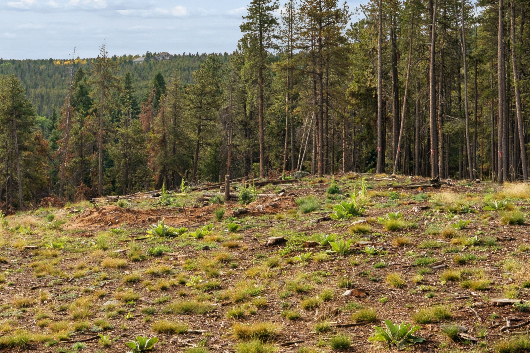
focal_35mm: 58
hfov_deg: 33.8
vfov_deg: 23.2
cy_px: 101
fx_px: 854
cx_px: 132
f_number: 10
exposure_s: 1/250
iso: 200
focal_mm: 22
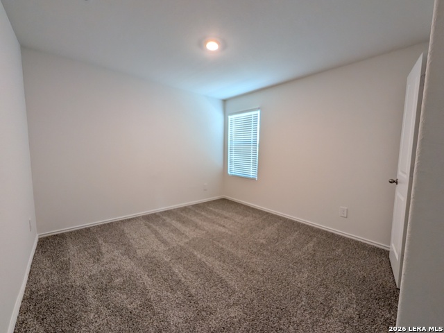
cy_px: 166
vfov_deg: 89.9
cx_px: 222
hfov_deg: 106.2
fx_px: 167
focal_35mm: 13
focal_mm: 1.54
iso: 44
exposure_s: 1/24
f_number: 2.2
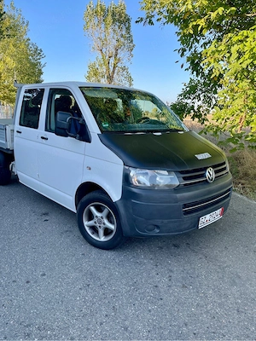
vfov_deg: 69.4
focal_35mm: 25
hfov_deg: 54.9
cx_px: 128
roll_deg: -2.2
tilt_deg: -12.7
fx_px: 247
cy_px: 170
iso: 32
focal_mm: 5.1
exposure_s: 1/687
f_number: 1.6
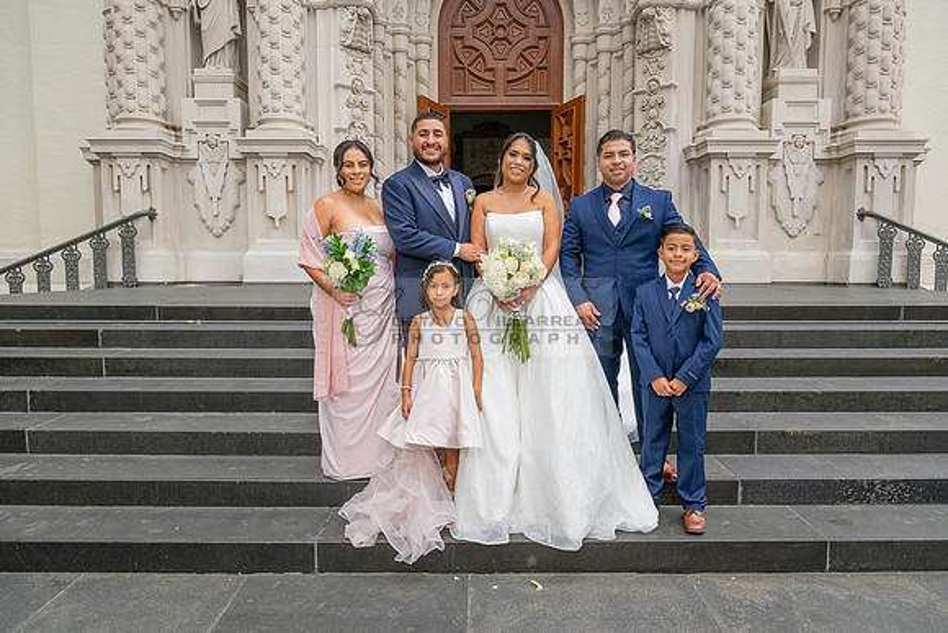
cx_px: 474
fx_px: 632
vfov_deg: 53.2
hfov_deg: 73.7
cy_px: 316
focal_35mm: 24
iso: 200
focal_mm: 24
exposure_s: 1/200
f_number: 7.1
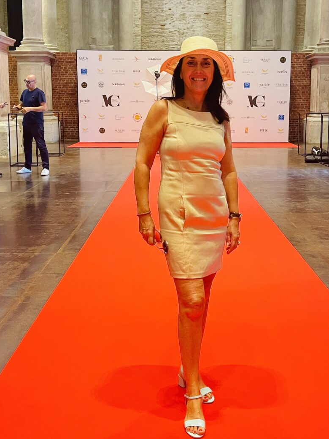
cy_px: 182
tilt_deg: -7.7
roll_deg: +0.3
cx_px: 191
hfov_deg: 32.1
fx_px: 570
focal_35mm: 45
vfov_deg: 41.9
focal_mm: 5.1
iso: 250
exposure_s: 1/50
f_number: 1.6
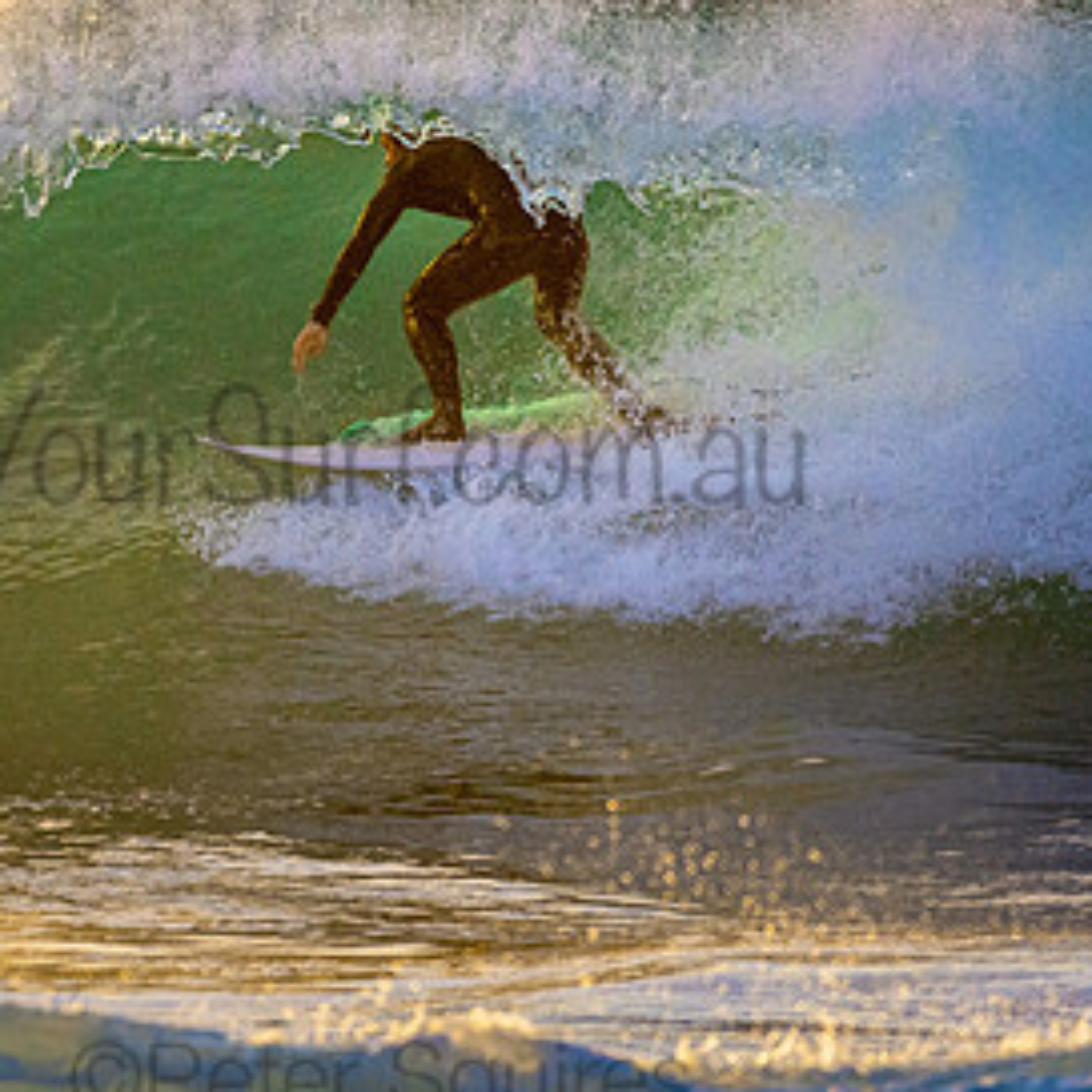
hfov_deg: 1.3
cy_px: 412
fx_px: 48539
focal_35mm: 1360
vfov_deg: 1.3
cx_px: 381
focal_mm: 500
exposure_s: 1/2000
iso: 1100
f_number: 5.6
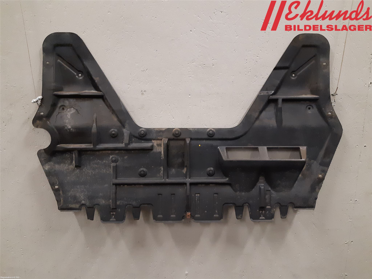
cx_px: 186
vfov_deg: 53.1
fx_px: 279
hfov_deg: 67.3
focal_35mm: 26
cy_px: 140
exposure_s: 1/50
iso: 250
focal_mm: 3.93
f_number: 1.7
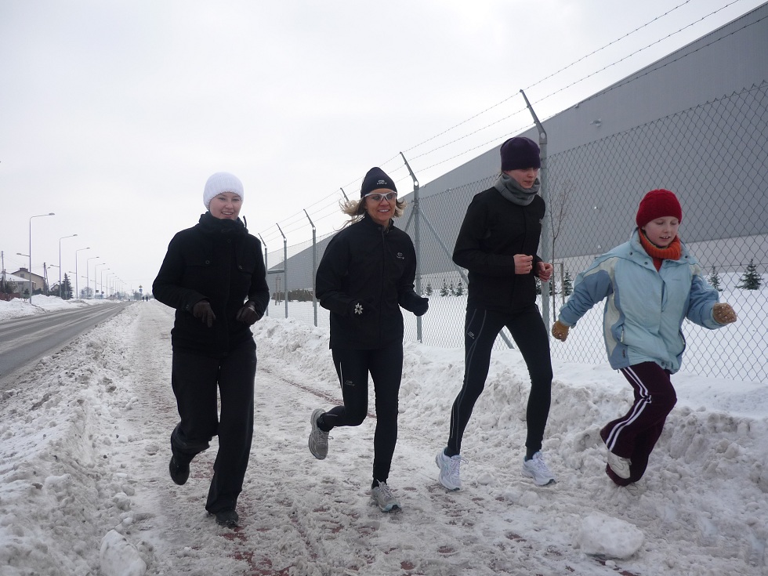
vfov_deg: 42.9
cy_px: 288
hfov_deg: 55.4
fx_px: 732
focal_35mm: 33
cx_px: 384
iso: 100
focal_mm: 5.5
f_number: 2.8
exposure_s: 1/800
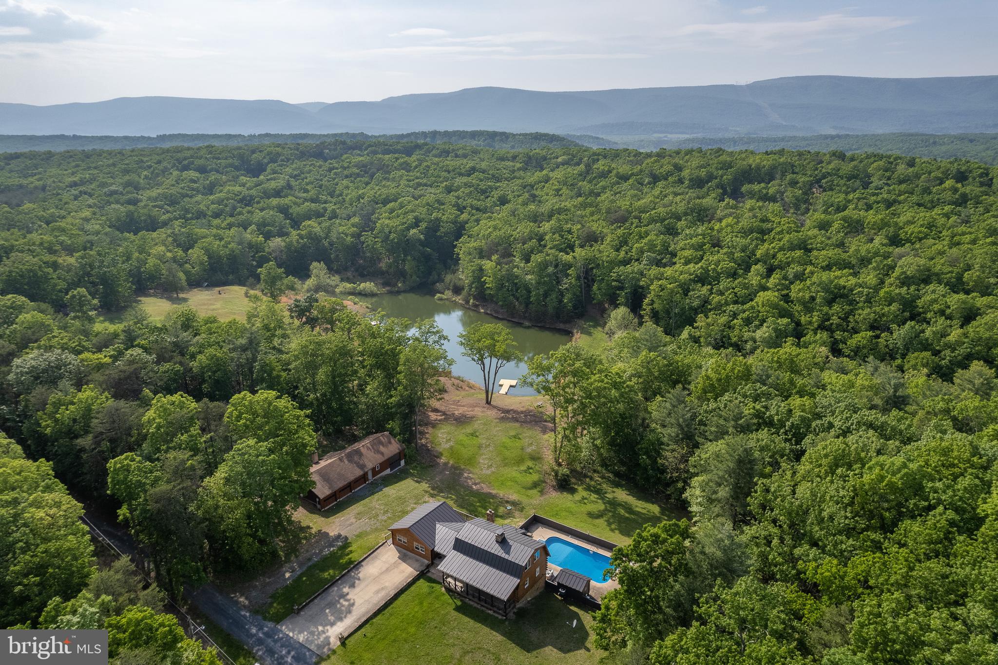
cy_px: 332
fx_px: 610
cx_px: 499
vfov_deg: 57.2
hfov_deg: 78.6
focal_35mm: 22
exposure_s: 1/4000
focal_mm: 8.38
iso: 100
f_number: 2.8
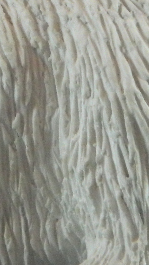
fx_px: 2249
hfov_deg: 3.8
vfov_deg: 6.7
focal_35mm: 320
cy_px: -13
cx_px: -28
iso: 400
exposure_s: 1/30
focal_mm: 12.6
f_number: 4
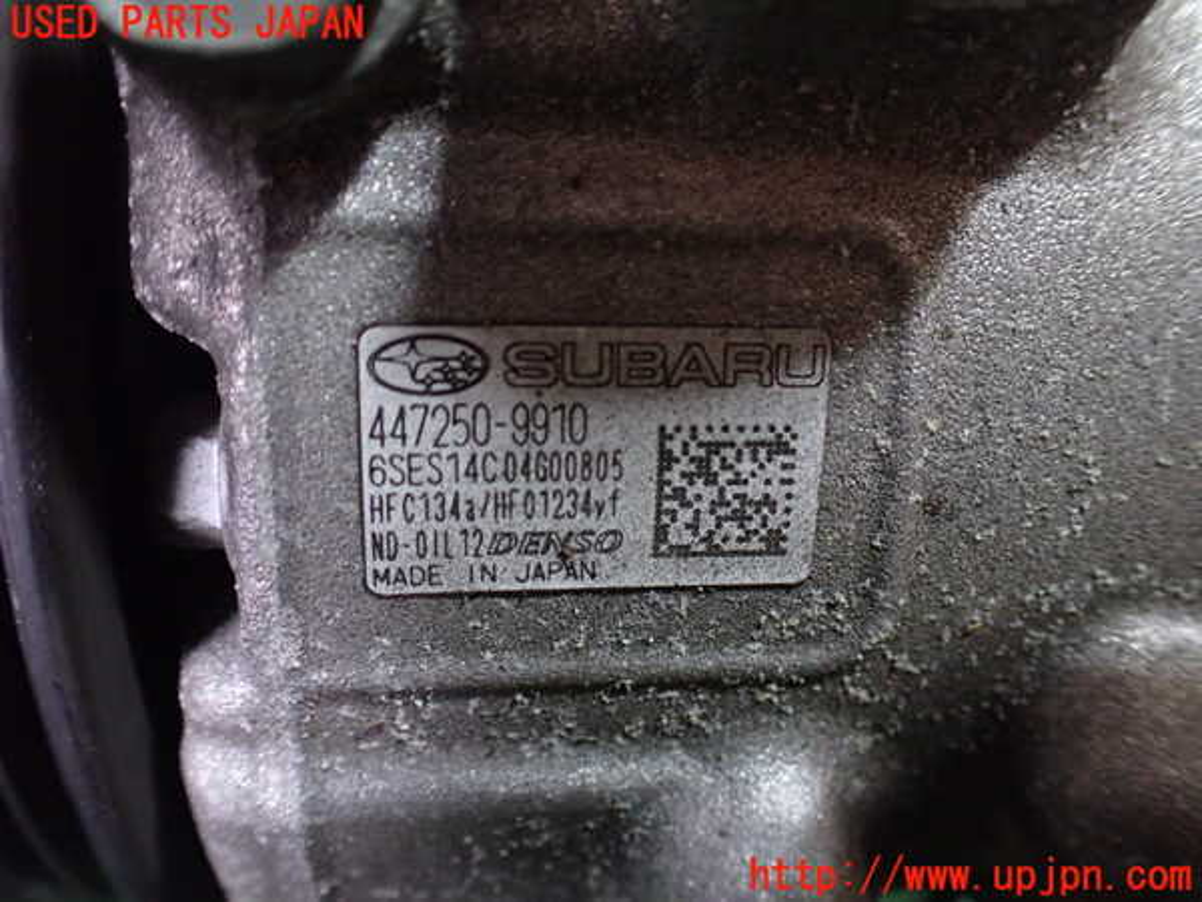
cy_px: 451
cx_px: 601
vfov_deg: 46.8
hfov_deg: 60.0
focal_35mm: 30
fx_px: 1042
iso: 1000
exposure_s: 1/30
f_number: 2.3
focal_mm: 5.4
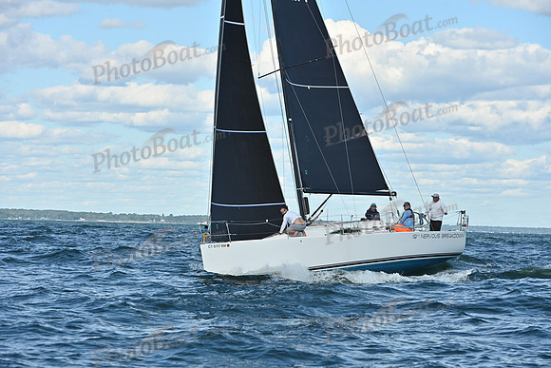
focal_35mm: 135
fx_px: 2067
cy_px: 184
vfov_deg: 10.2
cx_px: 276
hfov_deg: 15.2
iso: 320
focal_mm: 135
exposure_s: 1/1600
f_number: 8
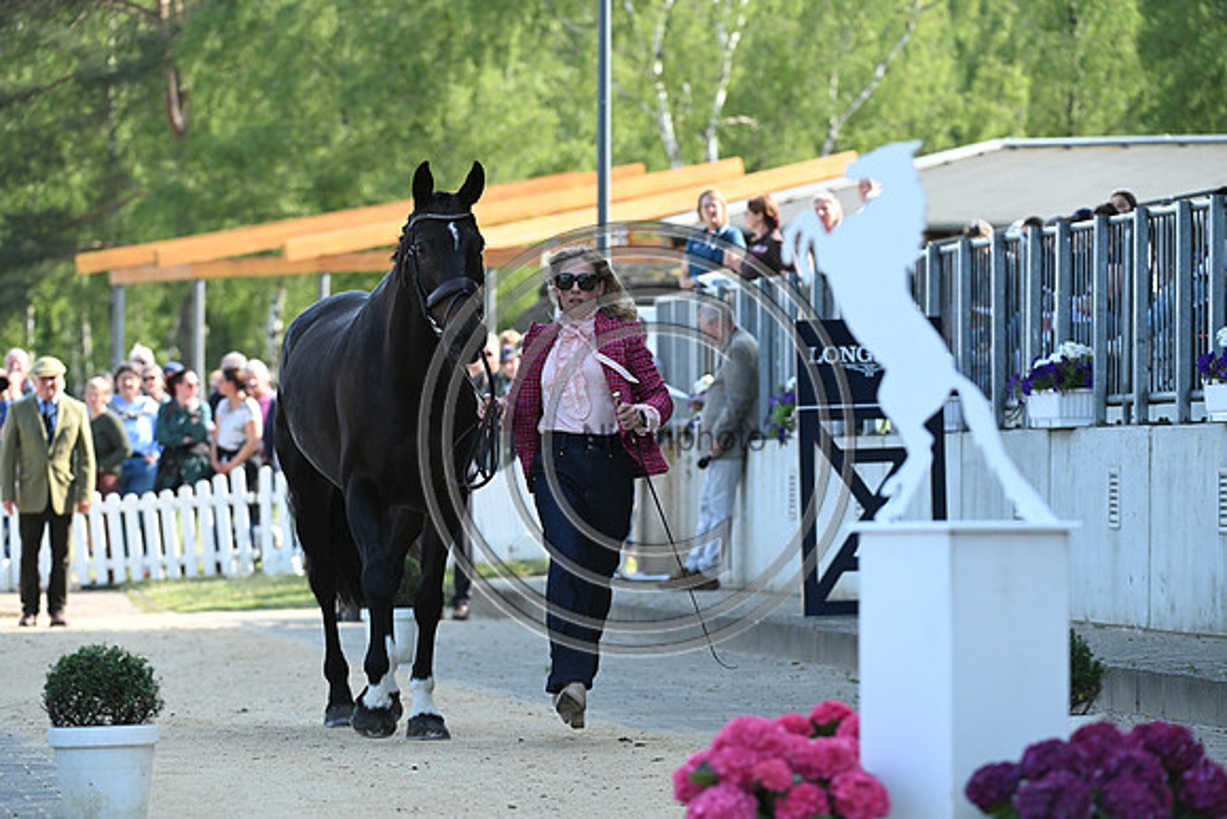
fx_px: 7500
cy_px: 410
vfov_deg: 6.2
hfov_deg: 9.4
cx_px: 614
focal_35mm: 220
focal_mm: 220
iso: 1600
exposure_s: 1/1250
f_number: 5.6
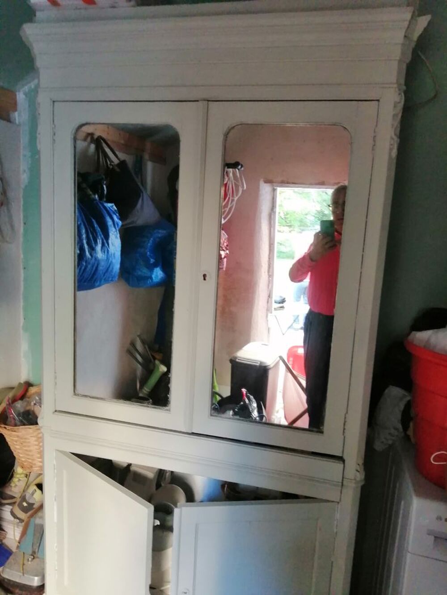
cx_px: 224
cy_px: 298
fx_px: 448
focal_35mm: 26
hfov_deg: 53.1
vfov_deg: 67.3
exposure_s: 1/36
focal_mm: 3.46
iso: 320
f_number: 1.8
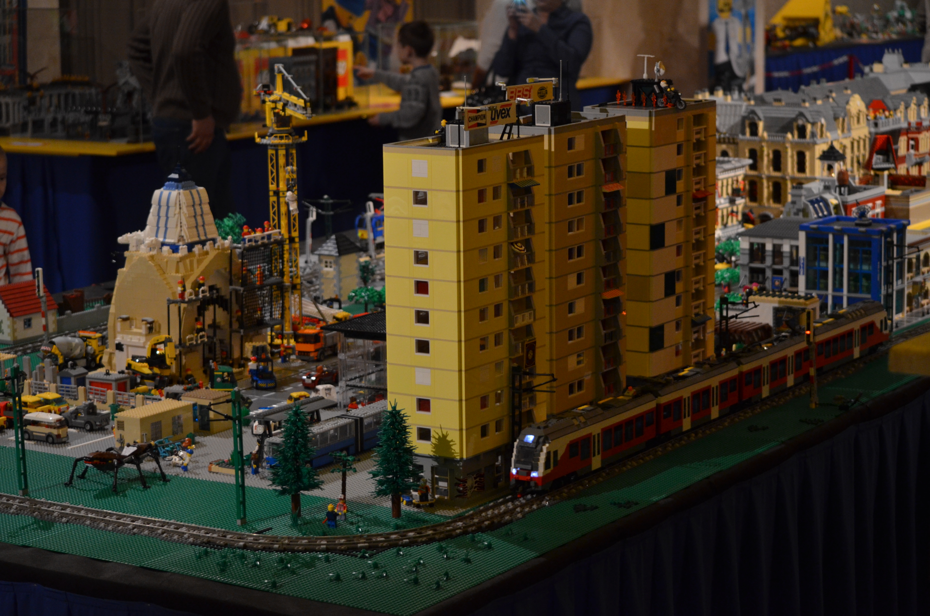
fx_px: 2127
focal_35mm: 82
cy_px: 308
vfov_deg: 16.5
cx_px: 465
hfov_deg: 24.7
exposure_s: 1/60
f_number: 4.5
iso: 1000
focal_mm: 55
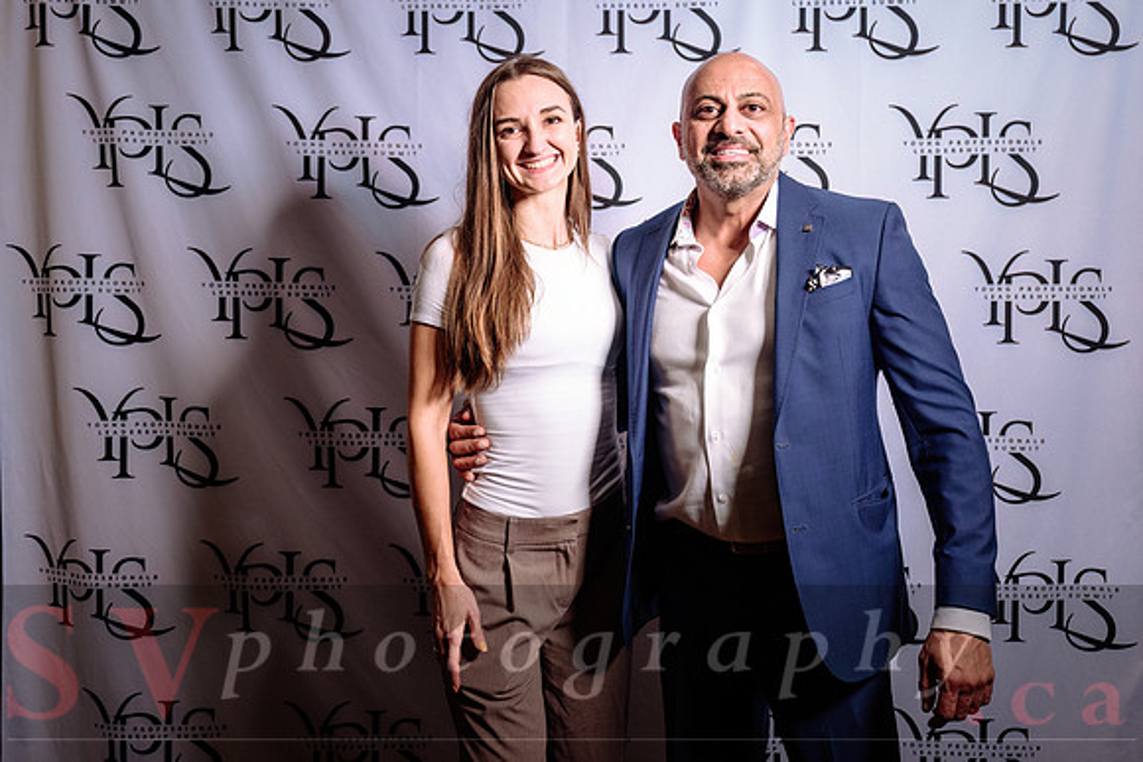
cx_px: 657
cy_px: 324
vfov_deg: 37.2
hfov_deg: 53.4
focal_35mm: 36
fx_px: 1132
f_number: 2.8
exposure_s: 1/160
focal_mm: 31
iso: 500
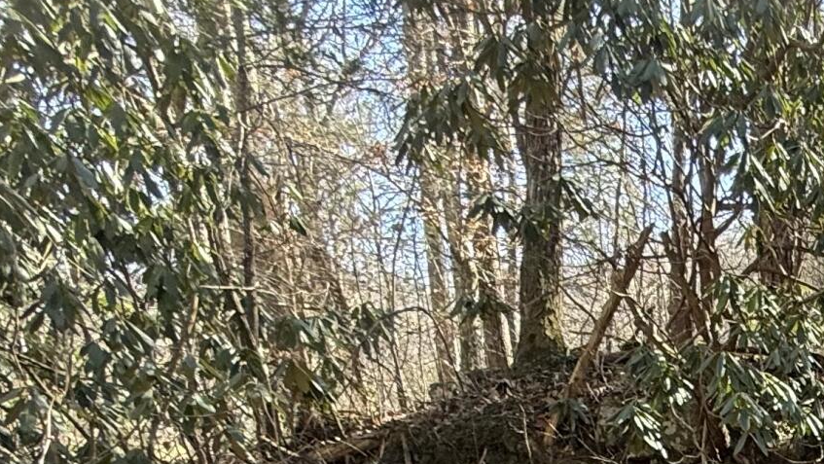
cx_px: 1161
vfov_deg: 17.2
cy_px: 885
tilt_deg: -17.5
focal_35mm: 54
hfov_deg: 28.6
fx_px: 1180
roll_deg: -2.8
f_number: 2.2
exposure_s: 1/99
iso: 80
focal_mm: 2.22
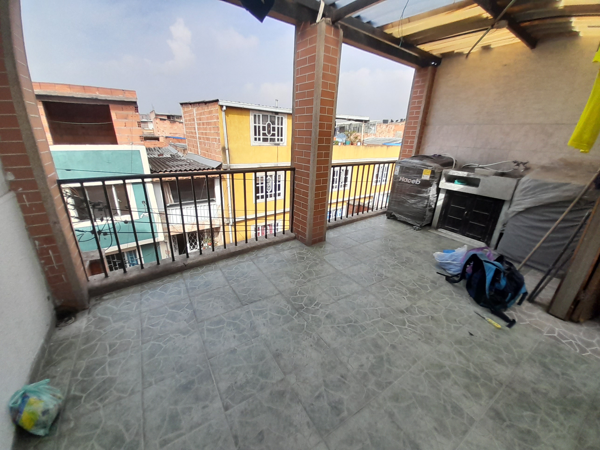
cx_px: 300
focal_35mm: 13
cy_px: 225
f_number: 2.2
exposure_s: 1/617
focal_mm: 1.13
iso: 40
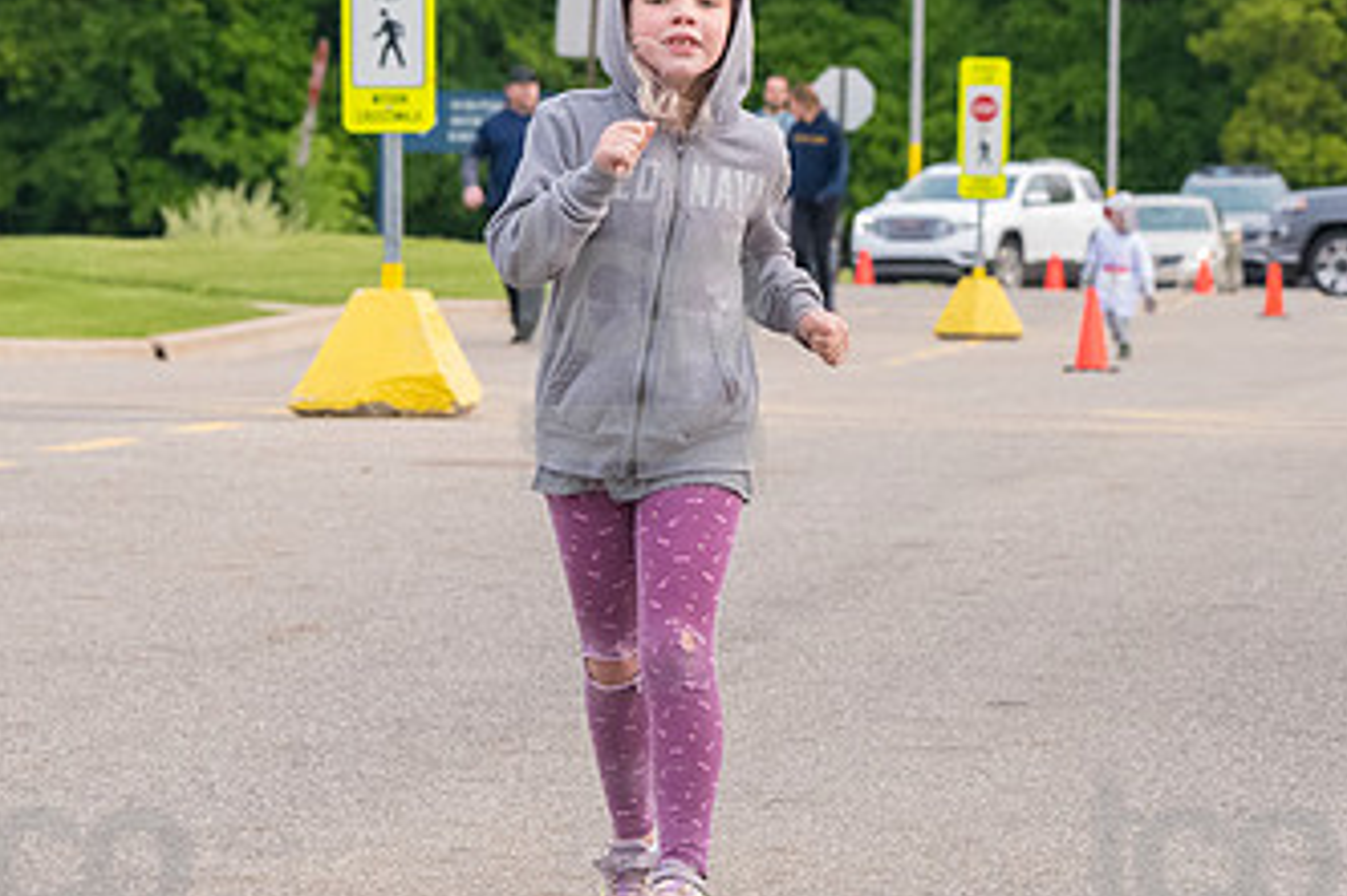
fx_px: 10770
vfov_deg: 4.8
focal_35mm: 288
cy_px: 353
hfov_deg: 7.2
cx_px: 641
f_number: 7.1
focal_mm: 110
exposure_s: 1/1250
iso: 3200
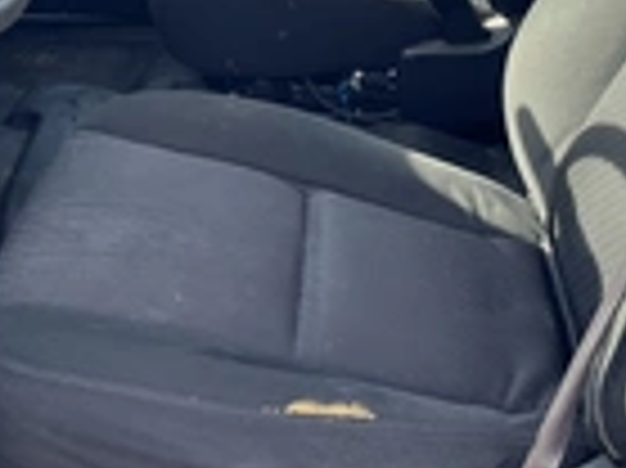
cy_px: 54
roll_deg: -0.7
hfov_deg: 26.0
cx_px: 329
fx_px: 1355
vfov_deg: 19.3
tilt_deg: -24.1
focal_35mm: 75
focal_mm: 5.1
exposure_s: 1/369
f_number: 1.6
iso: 50
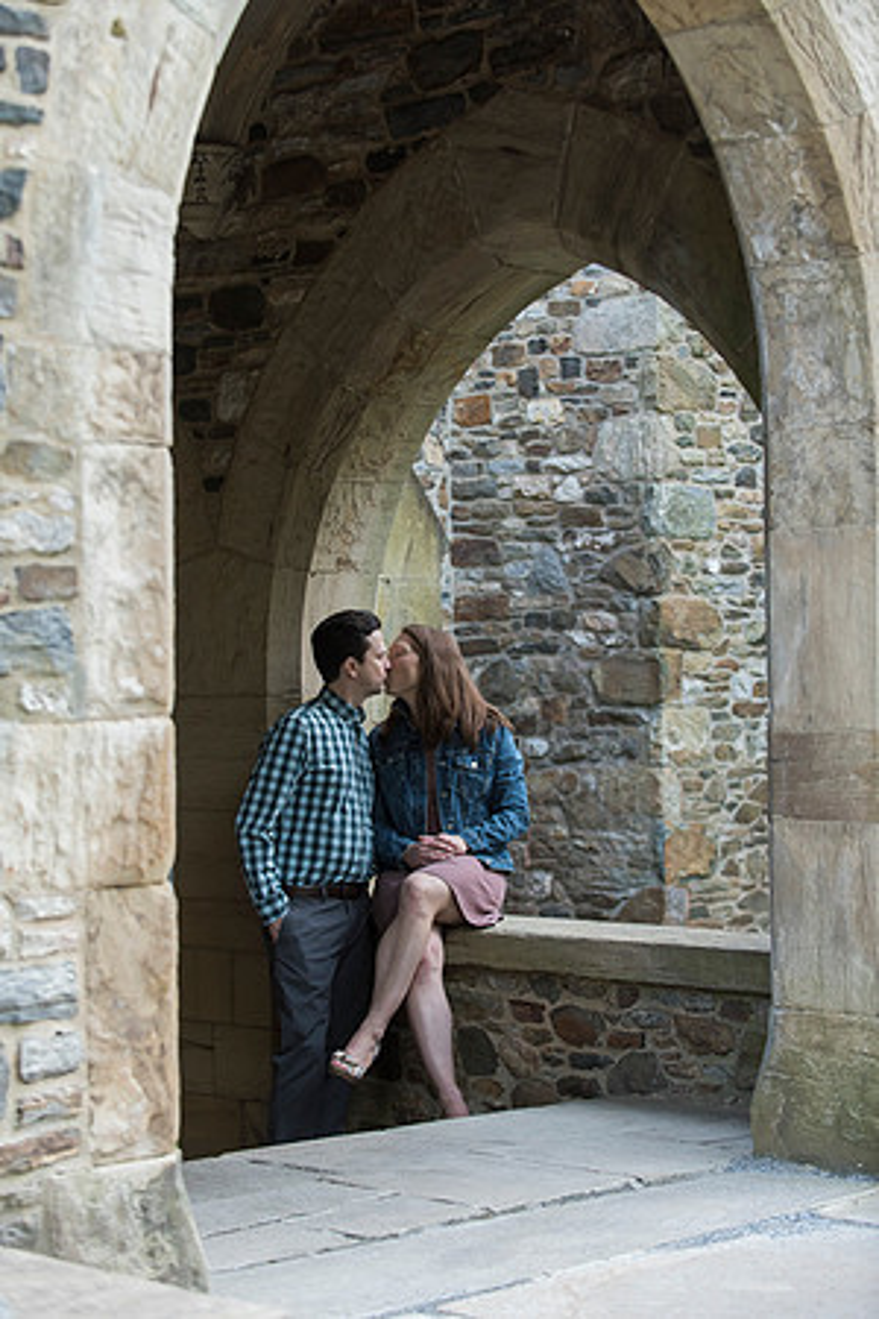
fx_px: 2857
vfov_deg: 26.0
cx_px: 440
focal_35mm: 78
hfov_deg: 17.5
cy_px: 660
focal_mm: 78
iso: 800
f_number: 4
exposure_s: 1/250
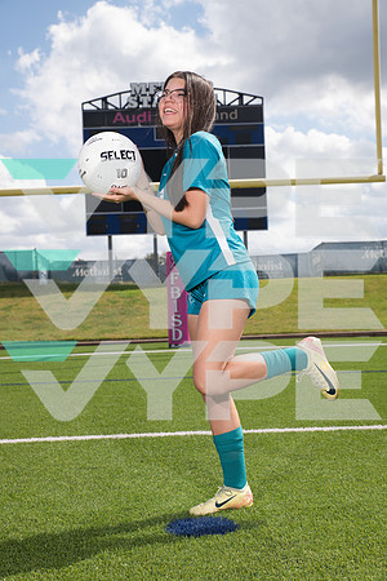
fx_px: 774
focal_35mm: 48
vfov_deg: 41.1
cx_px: 194
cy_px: 290
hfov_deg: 28.1
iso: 125
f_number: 7.1
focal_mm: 48
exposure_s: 1/400
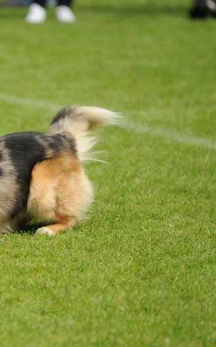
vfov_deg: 4.6
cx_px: -42
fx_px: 4357
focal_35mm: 462
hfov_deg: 2.8
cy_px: 174
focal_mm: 200
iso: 220
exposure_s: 1/2000
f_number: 2.8
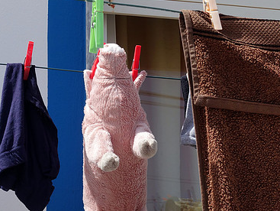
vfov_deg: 17.4
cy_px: 136
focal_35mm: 85
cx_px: 94
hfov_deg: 22.9
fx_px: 688
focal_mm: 20.63
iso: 250
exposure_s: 1/500
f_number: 7.1
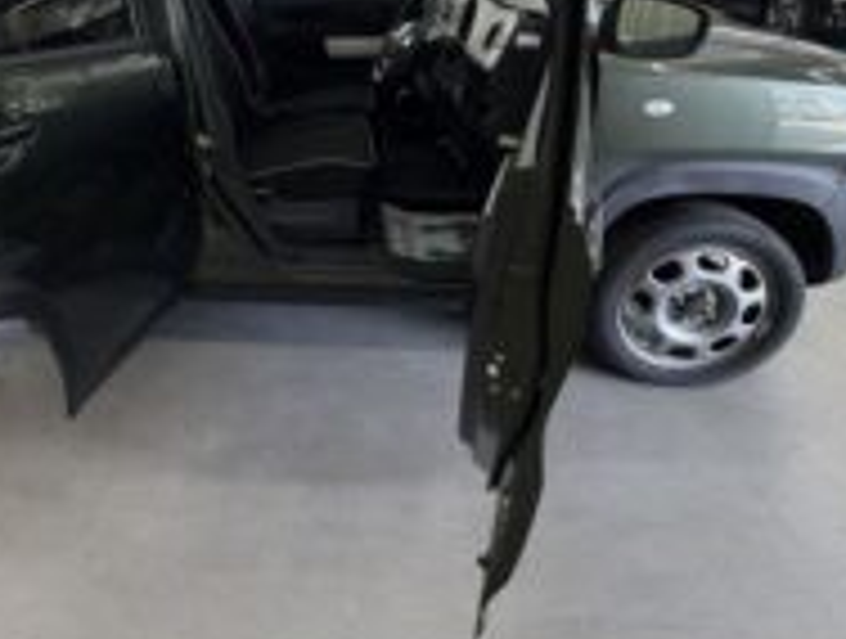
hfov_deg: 64.6
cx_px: 252
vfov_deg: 50.5
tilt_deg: -18.5
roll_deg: +3.5
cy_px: 142
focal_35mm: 26
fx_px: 637
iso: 250
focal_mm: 2.22
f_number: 2.2
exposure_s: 1/100
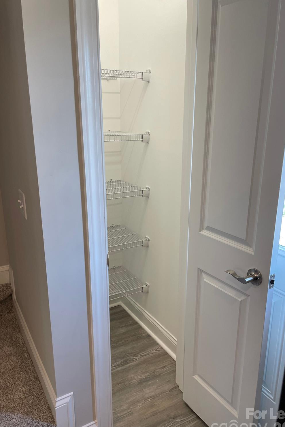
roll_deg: +1.2
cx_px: 142
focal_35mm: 28
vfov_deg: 65.5
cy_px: 219
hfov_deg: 46.4
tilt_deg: -15.1
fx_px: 332
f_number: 1.6
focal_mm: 4.2
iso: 64
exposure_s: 1/120
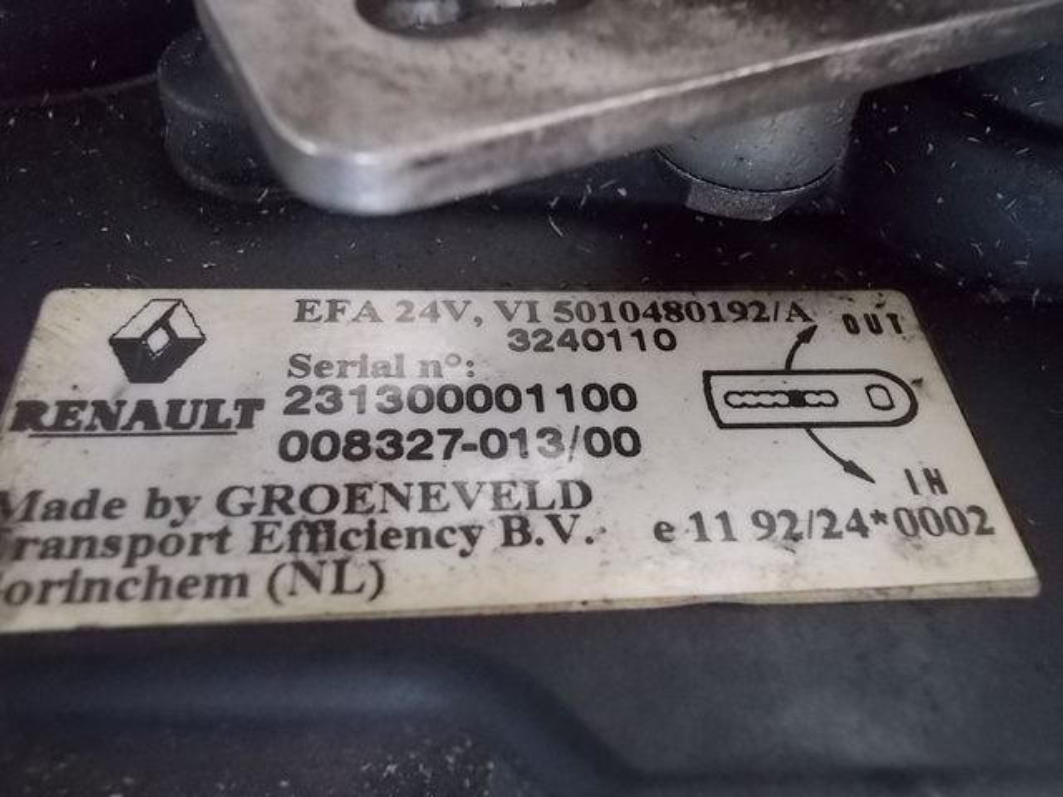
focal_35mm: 29
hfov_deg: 61.7
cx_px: 532
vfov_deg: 48.2
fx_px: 891
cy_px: 398
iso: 400
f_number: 3.3
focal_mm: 4.1
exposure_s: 1/160
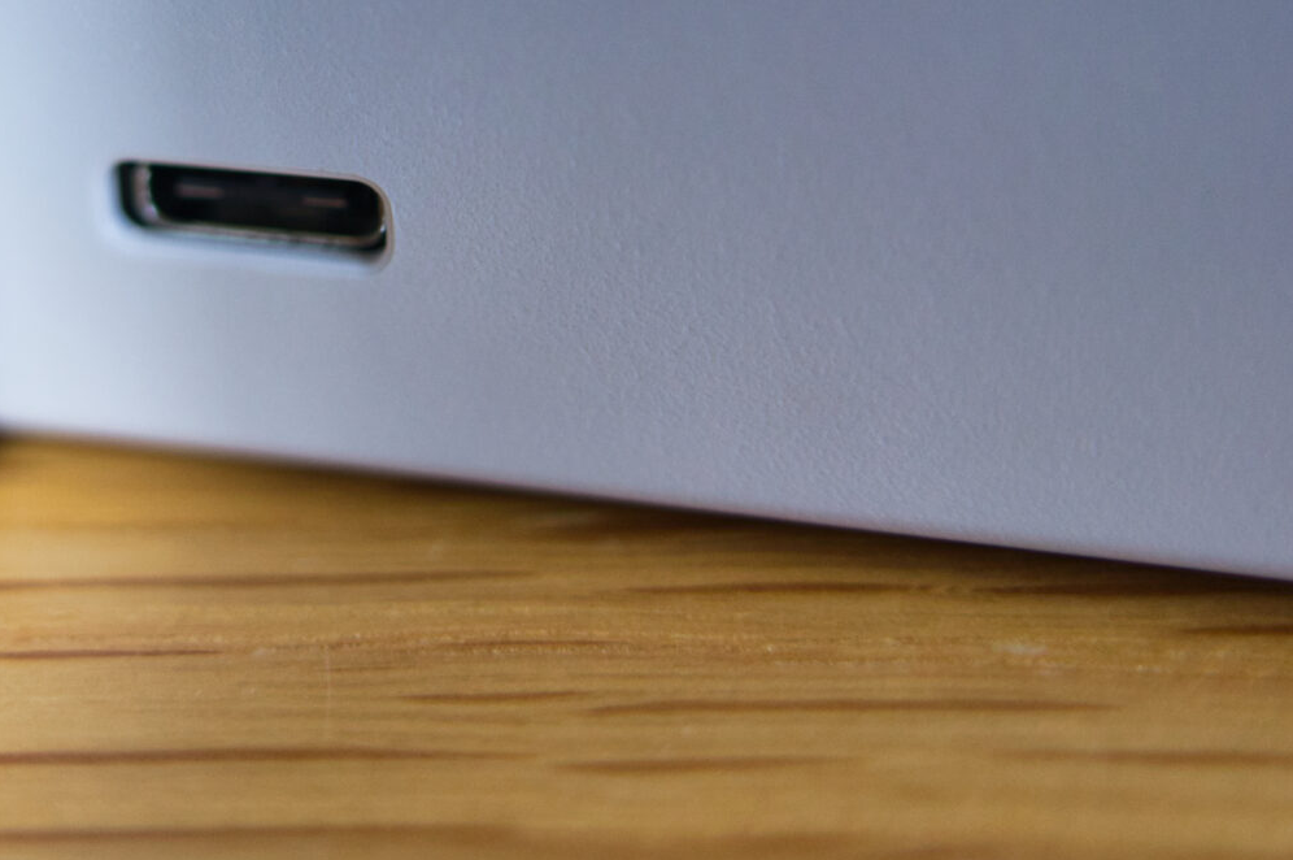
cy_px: 150
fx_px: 2583
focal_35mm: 72
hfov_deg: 27.6
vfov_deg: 18.7
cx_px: 297
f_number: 2.8
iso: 1250
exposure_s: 1/640
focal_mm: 28
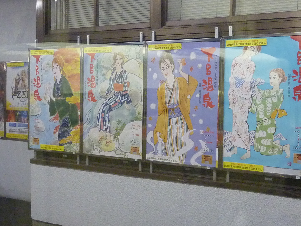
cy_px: 111
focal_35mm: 59
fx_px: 513
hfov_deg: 32.6
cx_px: 172
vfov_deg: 24.8
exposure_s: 1/25
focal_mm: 4.7
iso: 400
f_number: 3.4
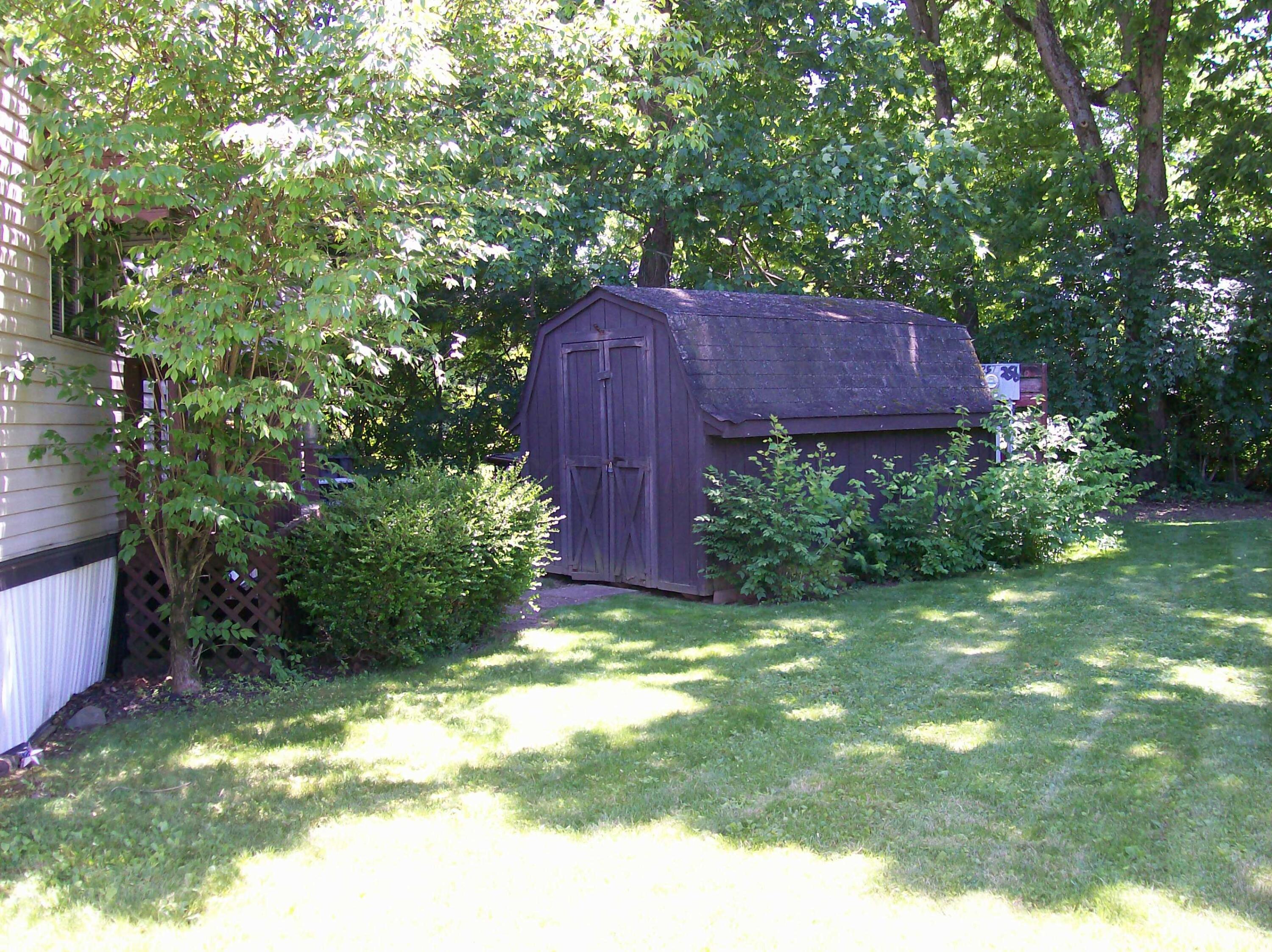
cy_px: 476
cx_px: 636
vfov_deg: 39.6
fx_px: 1322
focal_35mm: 36
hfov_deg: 51.4
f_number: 2.7
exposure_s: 1/99.7
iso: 80
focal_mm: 6
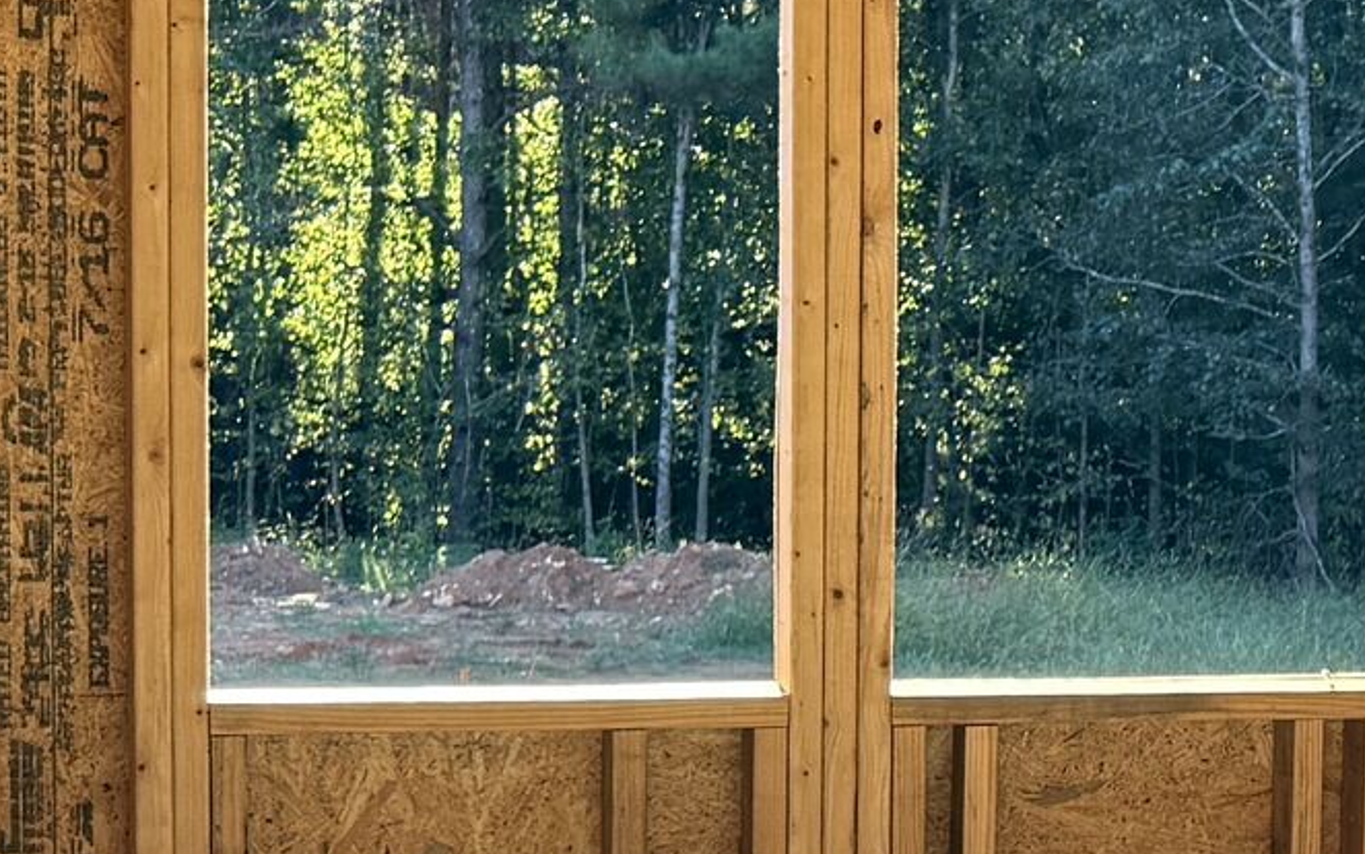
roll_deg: -2.7
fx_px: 4390
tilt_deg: -5.3
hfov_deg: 15.8
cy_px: 646
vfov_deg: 11.1
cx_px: 2219
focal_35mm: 118
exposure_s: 1/289
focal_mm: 6.76
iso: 100
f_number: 1.78
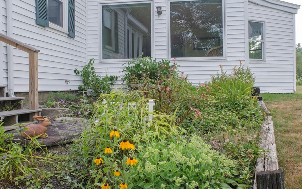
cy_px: 94
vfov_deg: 32.8
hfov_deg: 50.4
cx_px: 159
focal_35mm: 39
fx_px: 321
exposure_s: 1/40
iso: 200
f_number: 13
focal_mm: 24
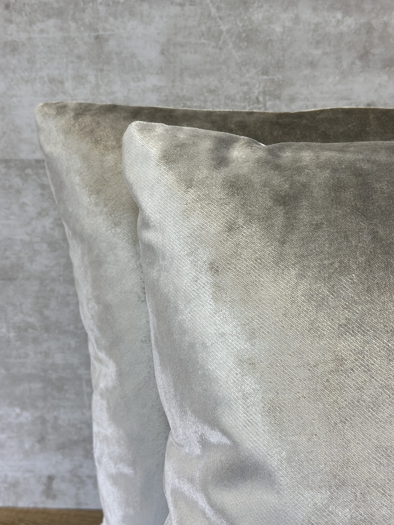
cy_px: 262
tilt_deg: -14.9
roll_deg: +1.3
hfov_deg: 30.3
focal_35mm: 48
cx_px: 197
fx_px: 728
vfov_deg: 39.7
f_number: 1.78
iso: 80
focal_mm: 6.86
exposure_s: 1/235
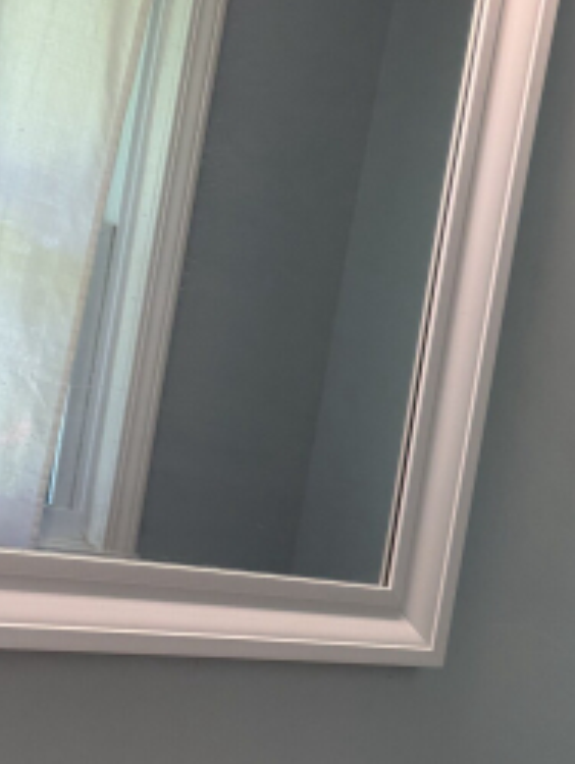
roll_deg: -12.4
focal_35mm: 64
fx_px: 1415
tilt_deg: -8.9
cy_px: 756
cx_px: 710
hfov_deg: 21.2
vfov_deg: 28.5
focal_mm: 6.76
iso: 80
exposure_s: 1/120
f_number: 1.78
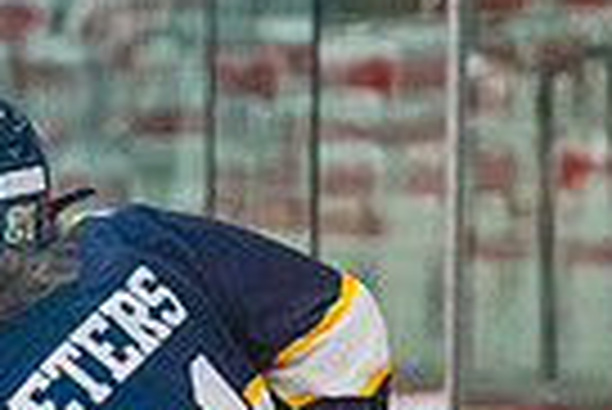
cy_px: 804
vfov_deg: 2.8
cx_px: -49
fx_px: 8254
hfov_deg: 4.2
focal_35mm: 485
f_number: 2.8
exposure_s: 1/1250
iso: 3200
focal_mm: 83
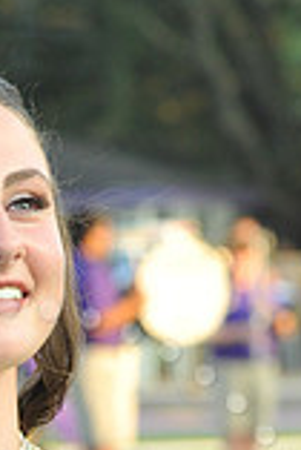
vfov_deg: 3.6
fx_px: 7158
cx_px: 0
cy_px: 639
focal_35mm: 572
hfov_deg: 2.4
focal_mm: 155
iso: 1600
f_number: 10
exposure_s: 1/250
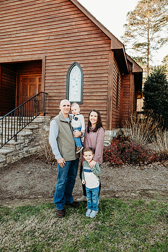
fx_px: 168
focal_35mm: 24
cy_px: 126
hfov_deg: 53.1
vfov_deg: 73.7
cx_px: 84
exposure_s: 1/320
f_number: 2.8
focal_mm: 24
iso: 250
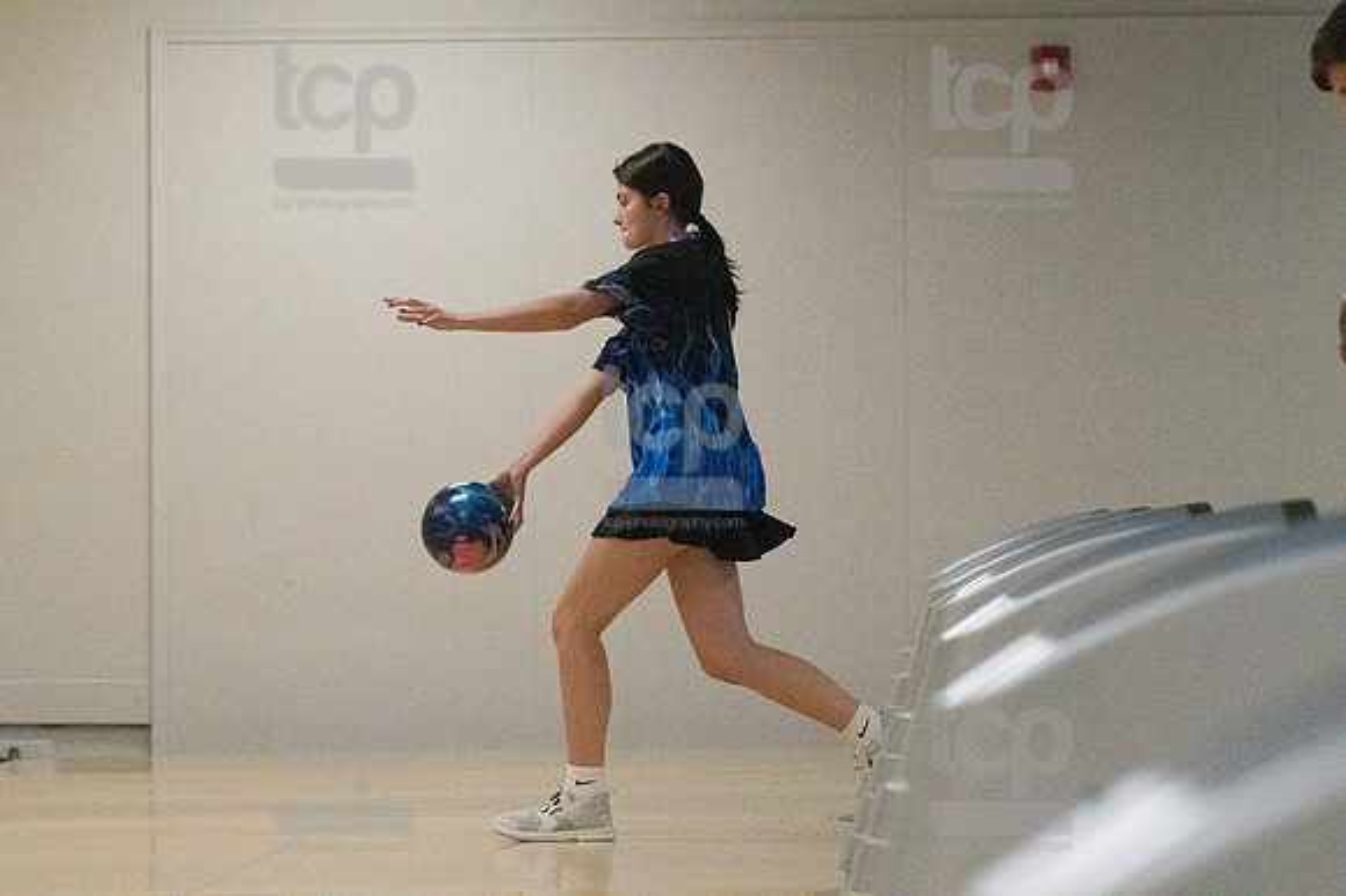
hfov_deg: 11.4
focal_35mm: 180
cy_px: 448
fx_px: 6726
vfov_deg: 7.6
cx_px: 673
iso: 10000
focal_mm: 120
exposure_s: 1/1250
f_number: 4
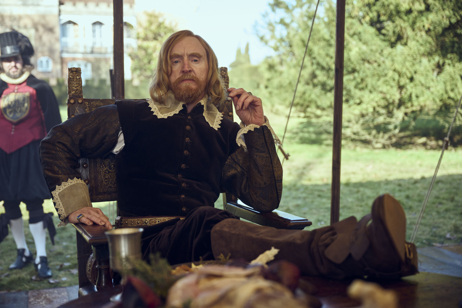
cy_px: 154
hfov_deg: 42.7
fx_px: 590
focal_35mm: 46
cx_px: 231
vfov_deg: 29.2
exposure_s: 1/640
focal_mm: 46
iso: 400
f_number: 3.2
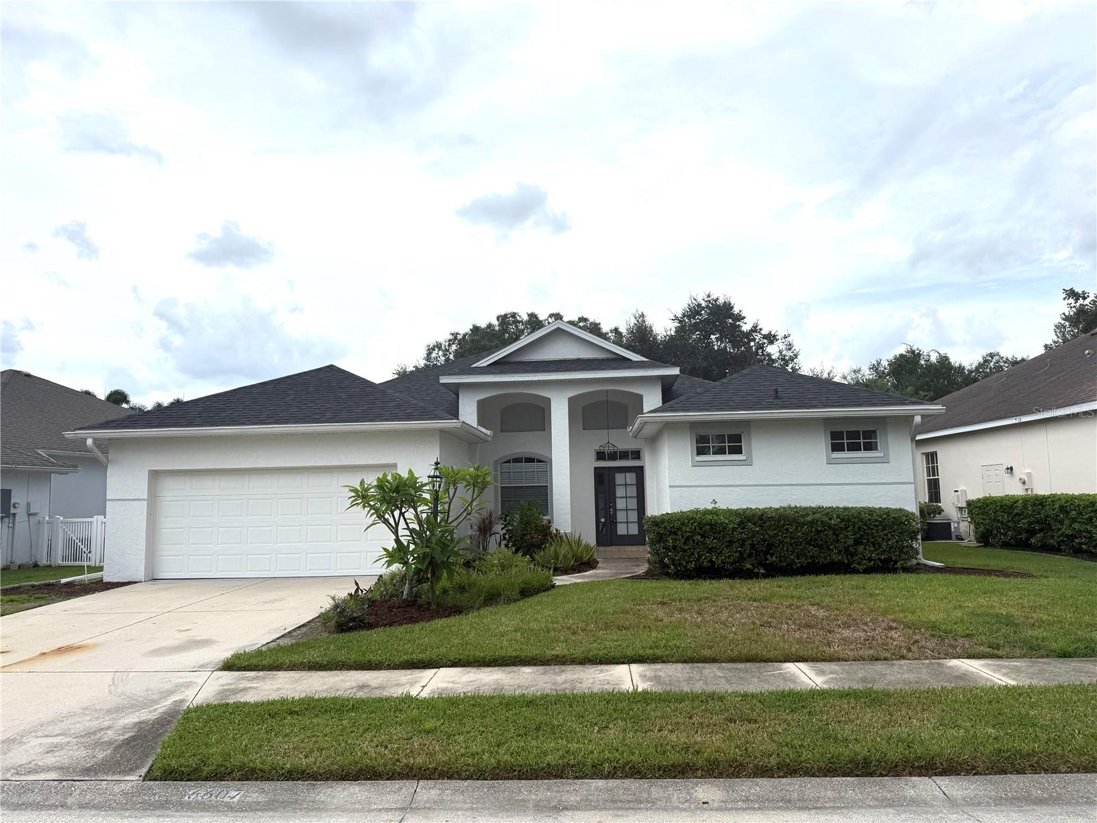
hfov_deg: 71.6
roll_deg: +1.0
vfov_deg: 56.8
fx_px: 761
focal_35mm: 24
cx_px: 548
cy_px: 412
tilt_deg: +6.3
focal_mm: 6.76
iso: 80
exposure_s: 1/9091
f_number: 1.78
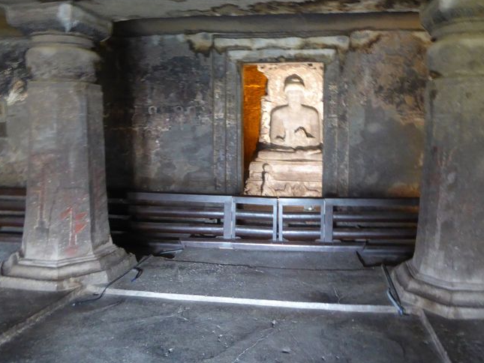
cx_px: 280
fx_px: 434
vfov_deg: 45.2
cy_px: 146
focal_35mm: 31
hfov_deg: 58.1
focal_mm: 4.3
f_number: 3.3
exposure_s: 1/4
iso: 640
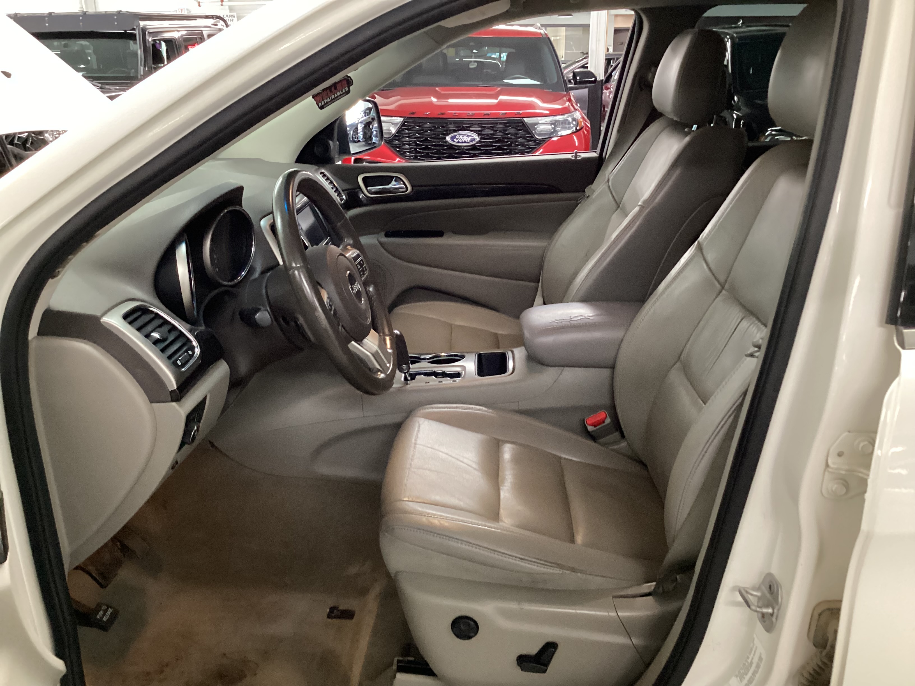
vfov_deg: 45.4
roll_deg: -0.2
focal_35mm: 31
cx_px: 458
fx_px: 819
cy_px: 343
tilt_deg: -20.7
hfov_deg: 58.4
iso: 500
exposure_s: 1/30
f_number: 2.4
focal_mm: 3.3
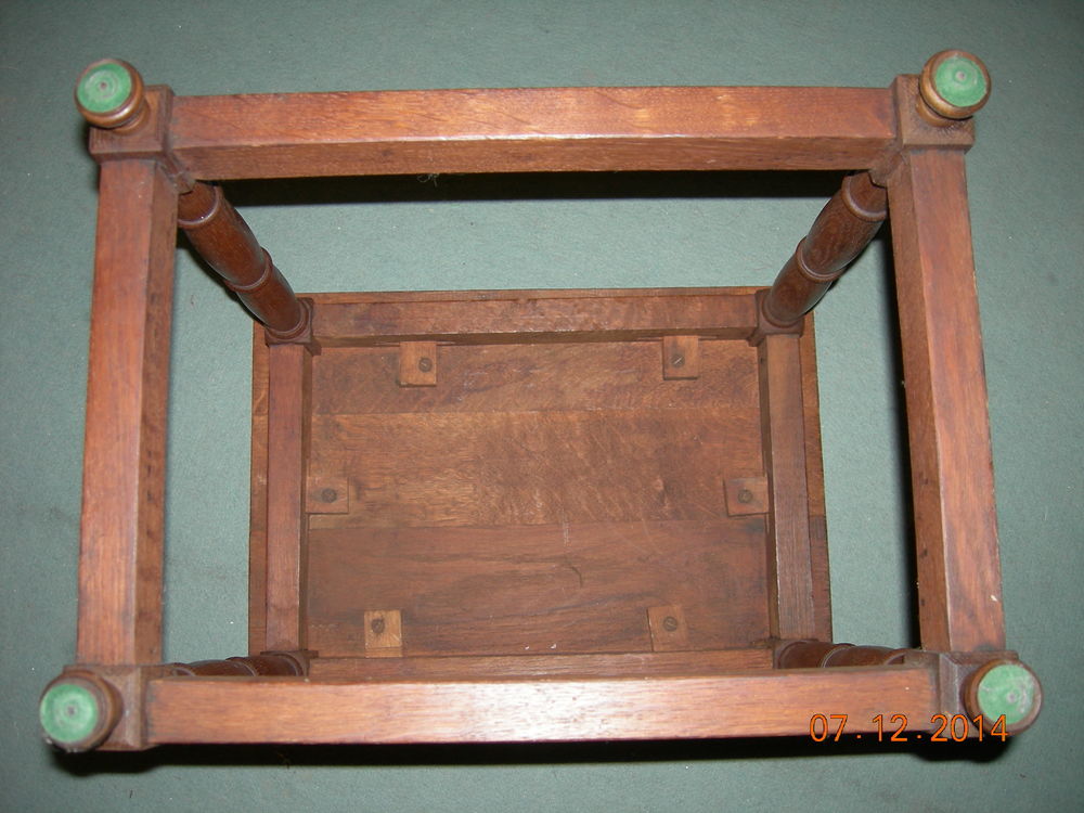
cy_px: 406
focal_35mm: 36
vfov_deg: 39.7
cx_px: 542
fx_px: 1127
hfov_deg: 51.4
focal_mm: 7.5
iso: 64
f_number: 2.7
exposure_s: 1/60.1
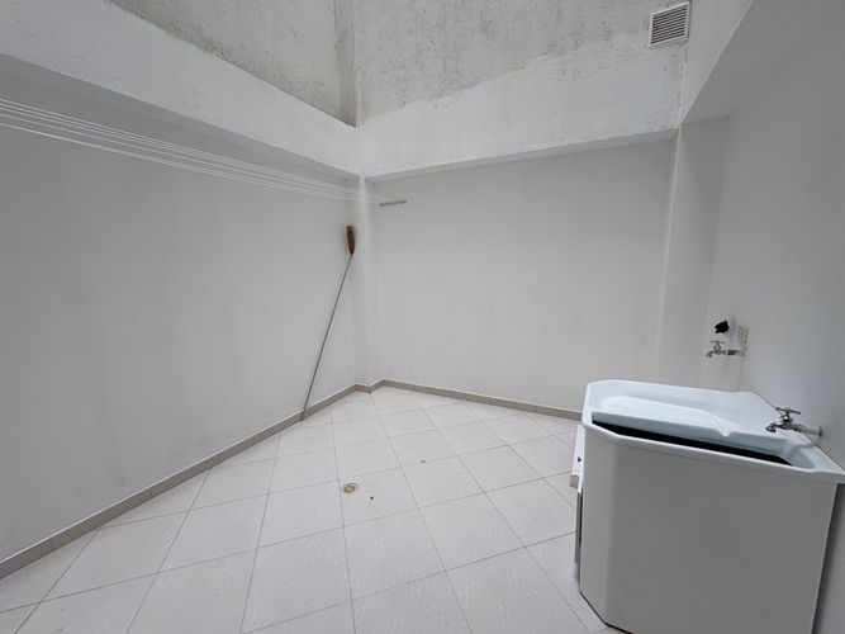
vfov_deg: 85.7
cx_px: 422
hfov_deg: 102.1
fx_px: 342
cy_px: 317
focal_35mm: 14
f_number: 2.2
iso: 50
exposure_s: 1/99
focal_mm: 2.22
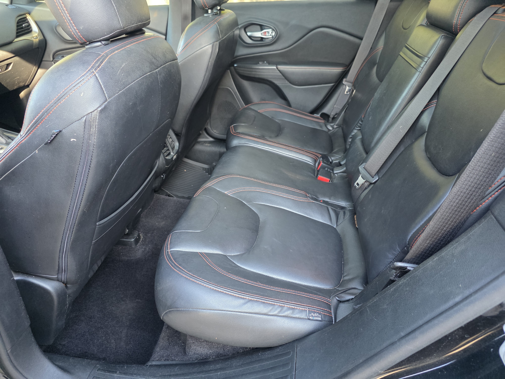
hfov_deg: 73.9
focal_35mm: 23
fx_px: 336
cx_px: 252
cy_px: 190
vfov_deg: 58.9
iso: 400
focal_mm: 6.3
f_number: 1.7
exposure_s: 1/120
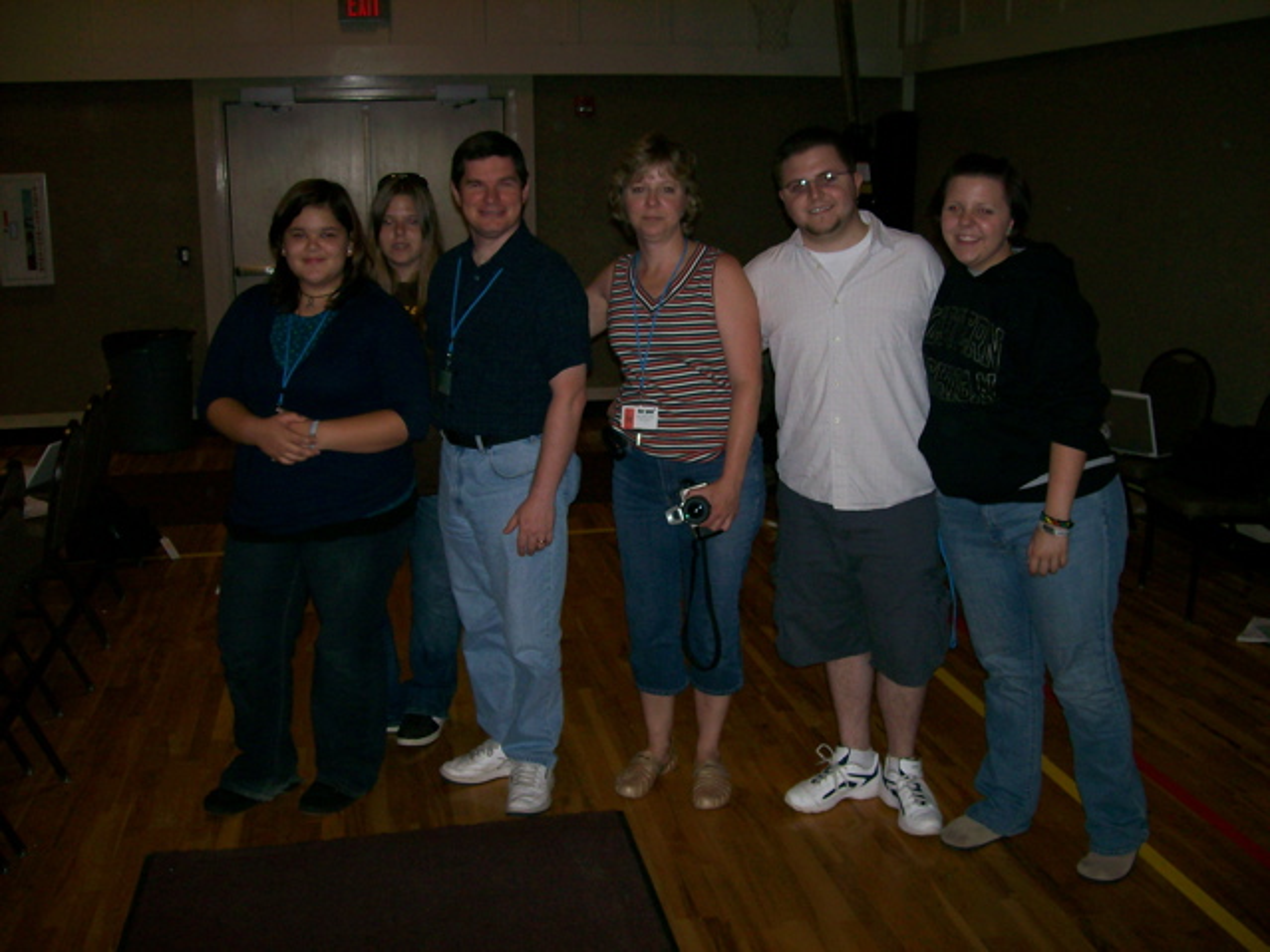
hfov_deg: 51.4
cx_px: 635
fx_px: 1321
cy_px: 476
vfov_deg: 39.6
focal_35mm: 36
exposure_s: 1/64
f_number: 2.7
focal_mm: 6
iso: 80
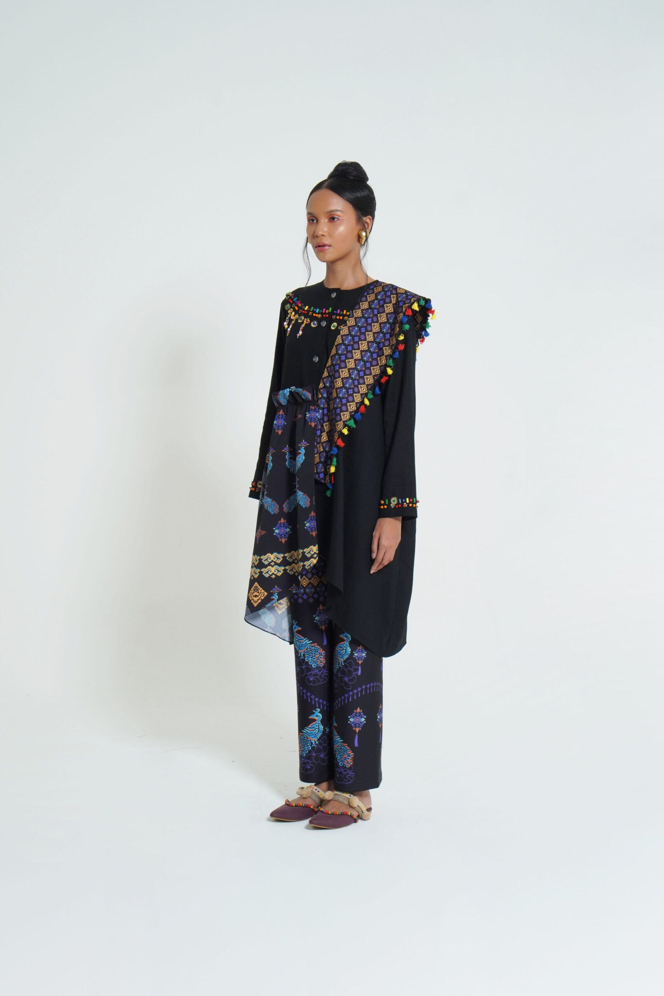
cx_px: 332
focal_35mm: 52
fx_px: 1452
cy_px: 498
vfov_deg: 37.8
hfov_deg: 25.8
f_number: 8
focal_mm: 35
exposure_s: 1/160
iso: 250
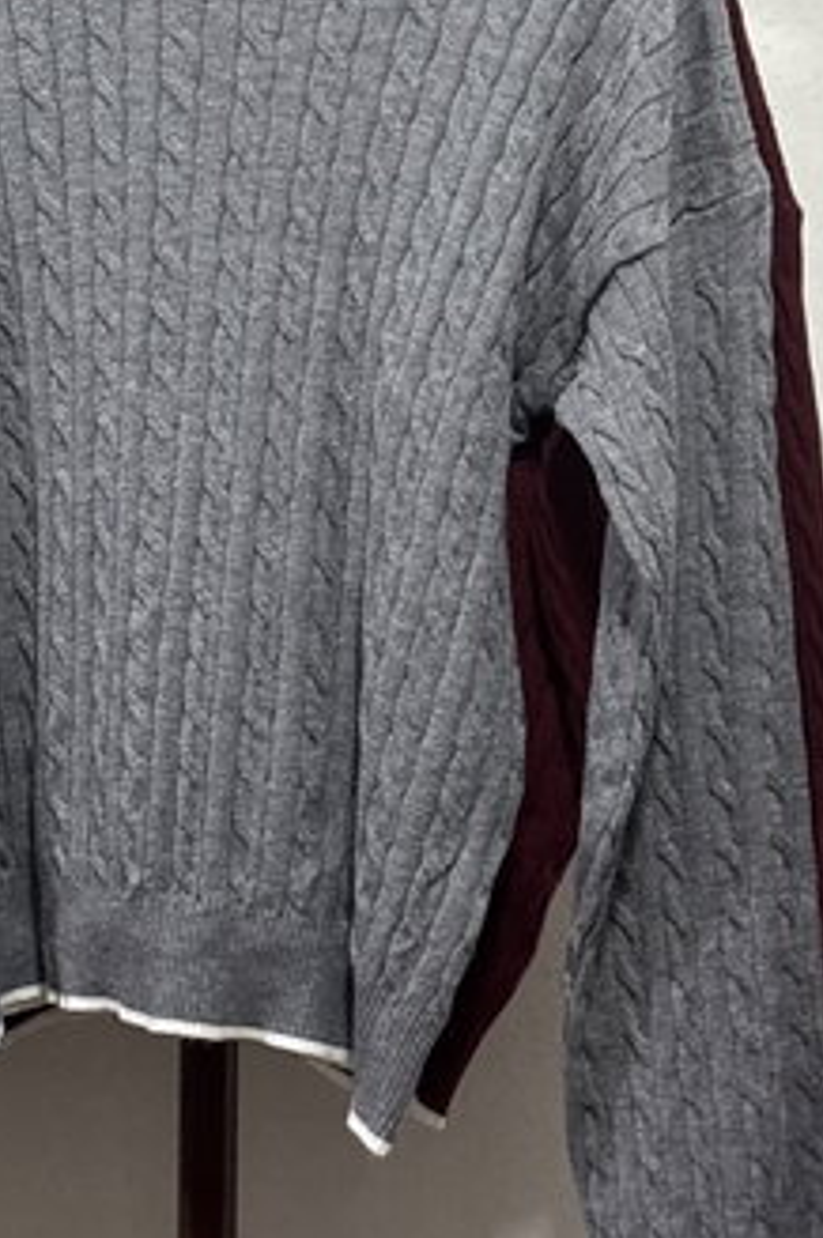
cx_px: 253
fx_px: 3024
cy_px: 417
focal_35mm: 88
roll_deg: -1.6
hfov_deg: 15.5
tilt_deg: +1.6
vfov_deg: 23.0
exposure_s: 1/33
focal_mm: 5.96
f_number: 1.6
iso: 200
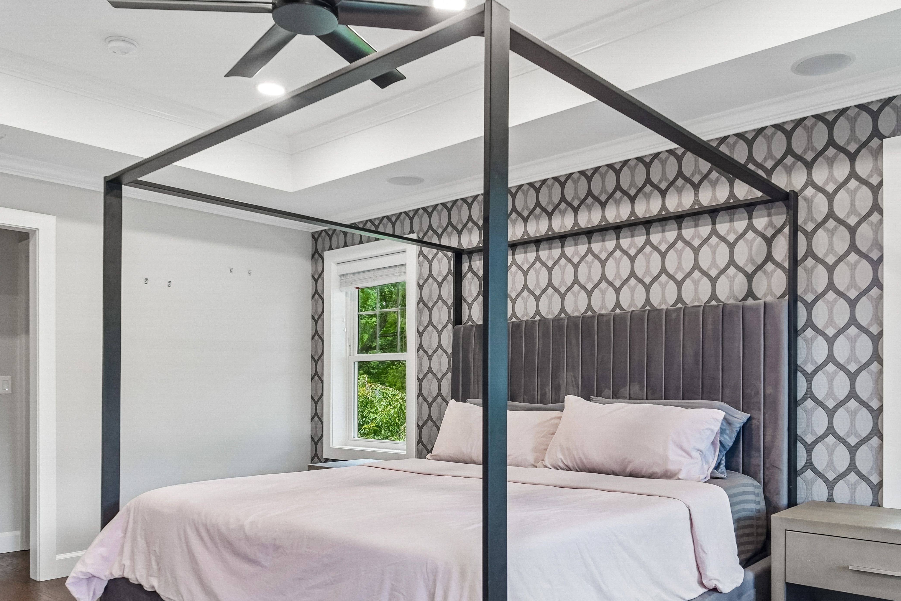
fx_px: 676
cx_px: 477
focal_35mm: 27
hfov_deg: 67.3
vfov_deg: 47.2
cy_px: 400
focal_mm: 16
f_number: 8
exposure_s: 1/10
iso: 400
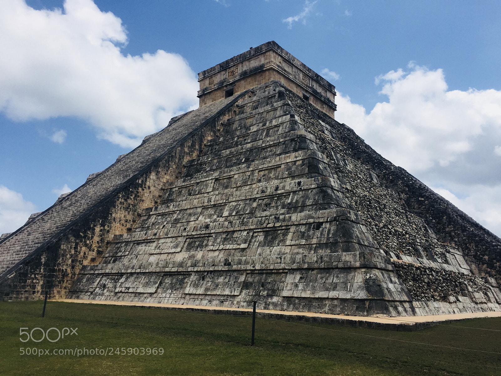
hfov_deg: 61.7
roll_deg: -1.1
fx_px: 420
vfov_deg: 48.2
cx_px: 250
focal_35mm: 29
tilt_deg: +15.6
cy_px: 188
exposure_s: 1/3597
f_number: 2.2
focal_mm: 4.15
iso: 32
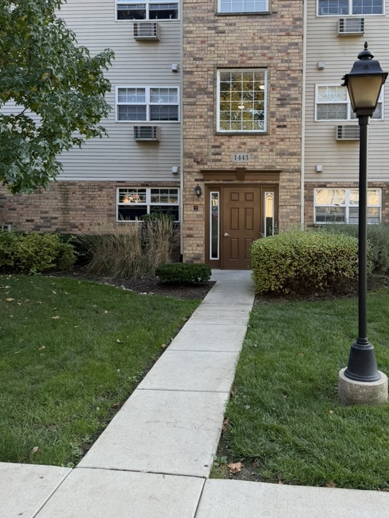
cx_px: 241
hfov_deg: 45.1
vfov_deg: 57.8
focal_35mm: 31
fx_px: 464
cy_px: 203
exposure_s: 1/514
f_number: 1.78
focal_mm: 6.76
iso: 100
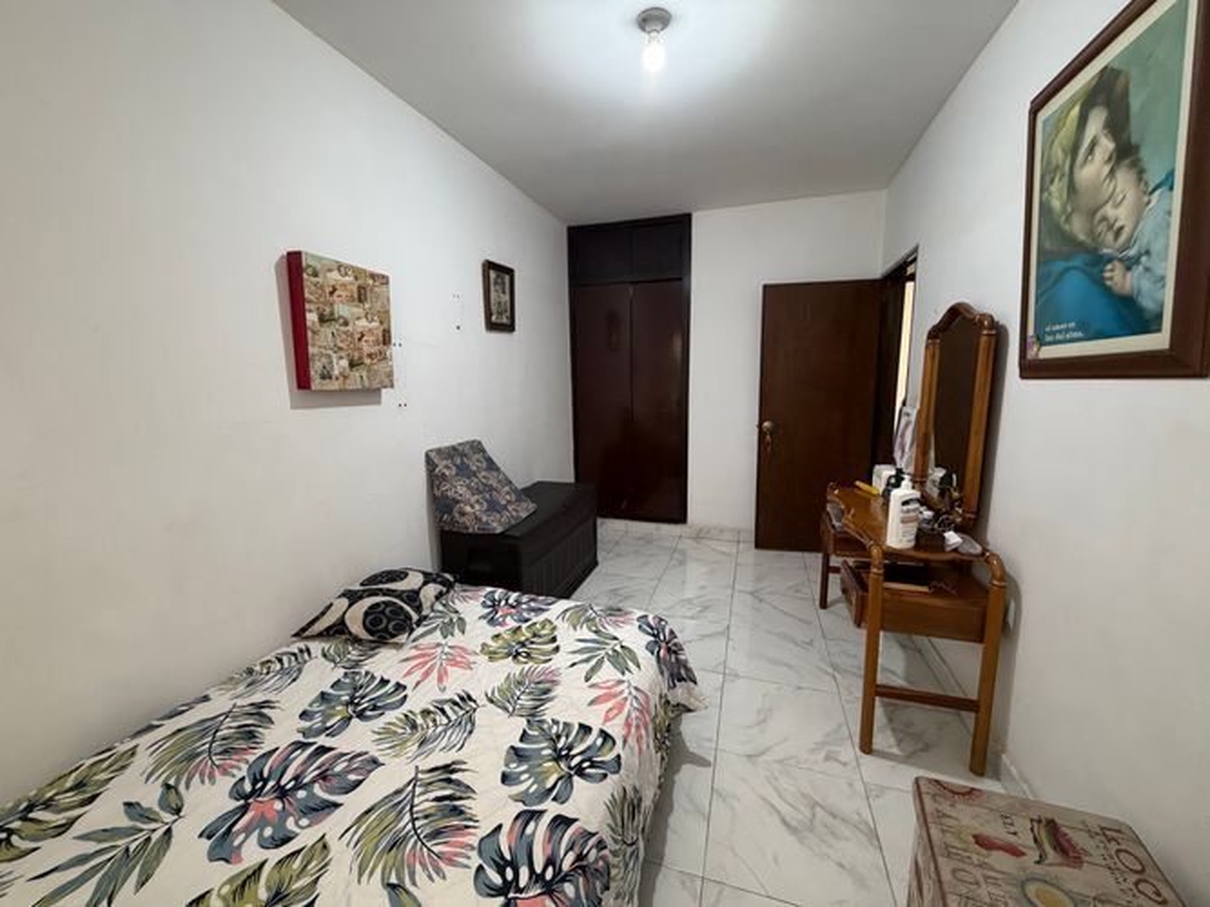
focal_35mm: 14
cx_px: 605
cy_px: 454
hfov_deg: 102.1
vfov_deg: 85.7
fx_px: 489
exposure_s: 1/60
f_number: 2.2
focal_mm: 2.22
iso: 250
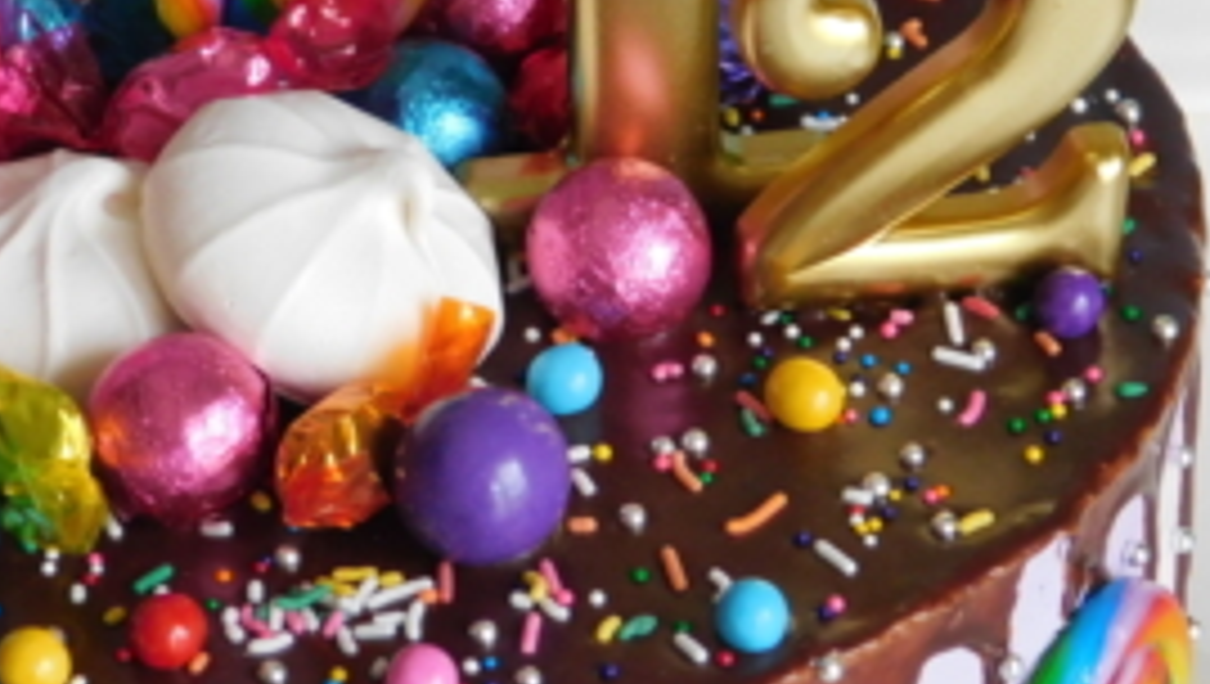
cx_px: 414
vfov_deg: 6.6
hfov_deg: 11.7
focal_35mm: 184
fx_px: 5910
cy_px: 376
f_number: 4.5
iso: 500
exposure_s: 1/30
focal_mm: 16.1
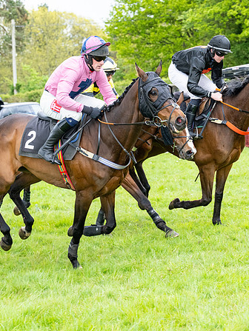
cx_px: 146
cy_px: 171
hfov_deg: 14.1
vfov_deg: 18.7
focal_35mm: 105
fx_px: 1006
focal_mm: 70
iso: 1000
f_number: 4
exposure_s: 1/1000
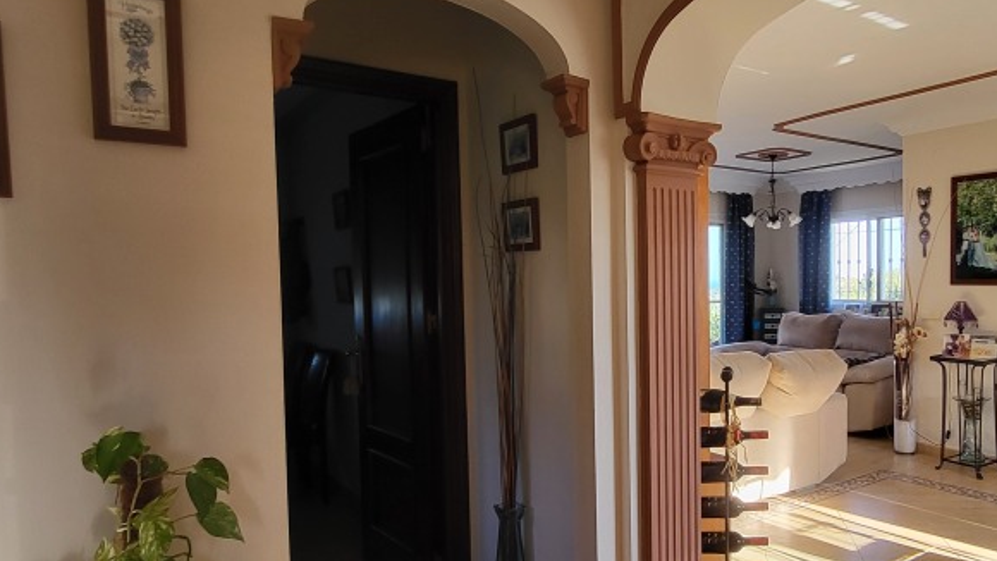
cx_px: 621
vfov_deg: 45.9
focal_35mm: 25
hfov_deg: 72.9
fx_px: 661
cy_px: 315
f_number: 2.2
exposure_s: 1/50
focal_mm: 1.74
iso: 100
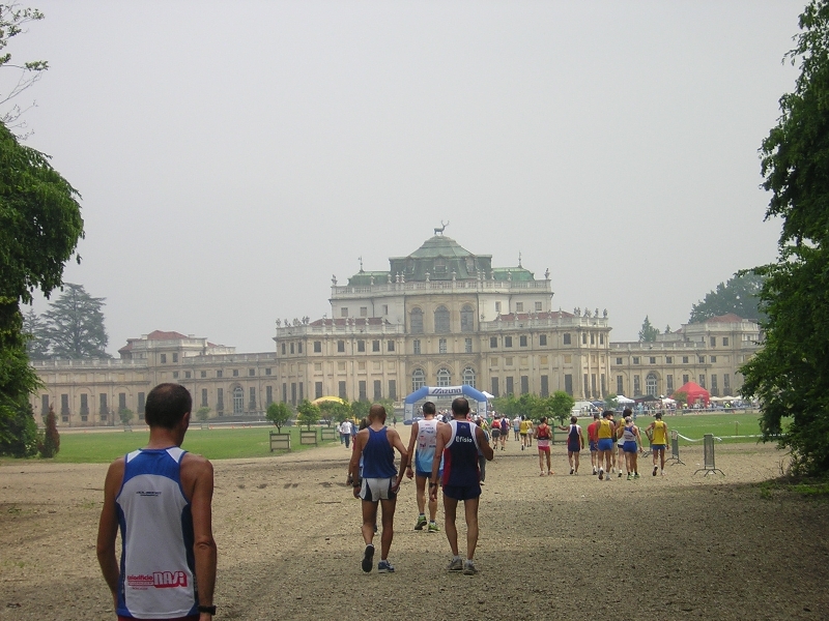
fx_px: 2586
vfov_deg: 13.7
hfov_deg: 18.2
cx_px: 414
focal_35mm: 108
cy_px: 310
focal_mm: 14.1
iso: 100
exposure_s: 1/317
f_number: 4.7
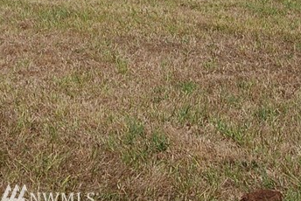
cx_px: 50
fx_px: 711
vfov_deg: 15.1
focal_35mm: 85
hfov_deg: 23.5
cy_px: -88
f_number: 9
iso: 100
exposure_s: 1/320
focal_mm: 18
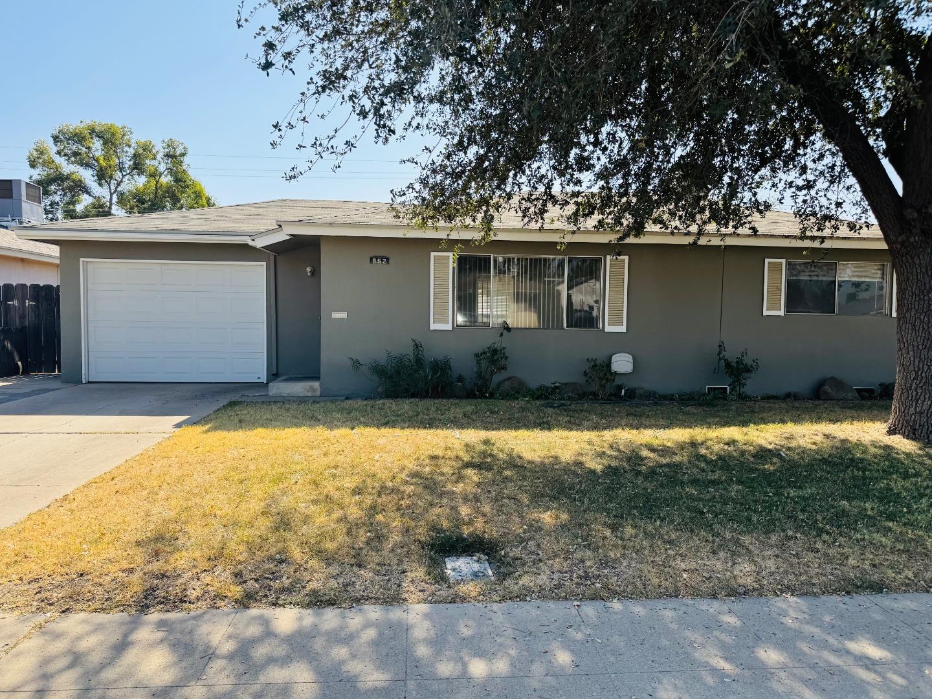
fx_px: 673
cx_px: 470
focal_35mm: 25
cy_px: 347
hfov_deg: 69.4
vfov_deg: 54.9
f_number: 1.78
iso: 80
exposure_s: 1/2331
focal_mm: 6.76
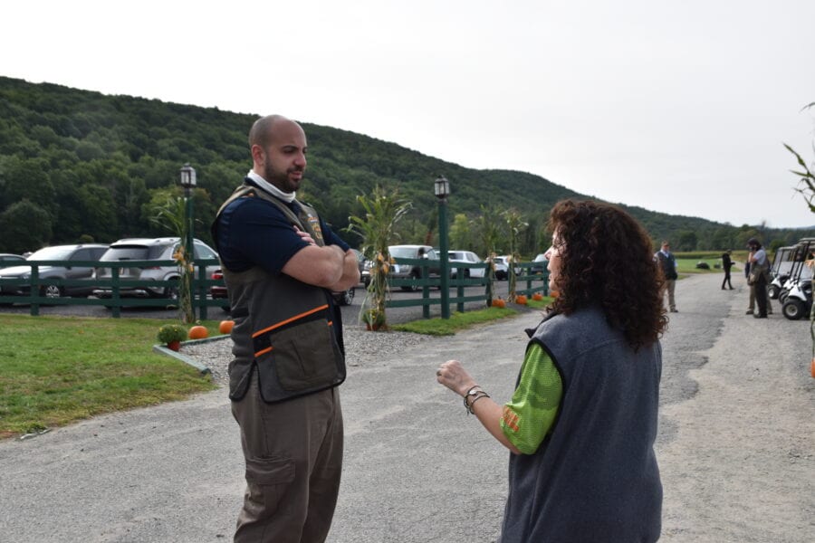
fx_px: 815
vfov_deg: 36.9
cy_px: 272
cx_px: 408
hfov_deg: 53.1
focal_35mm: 36
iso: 200
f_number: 9
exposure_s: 1/320
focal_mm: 24
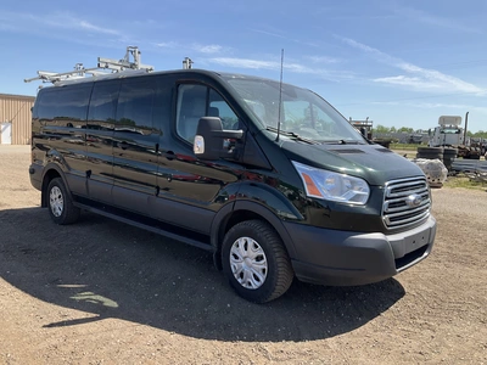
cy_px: 182
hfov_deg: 61.7
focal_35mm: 29
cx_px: 244
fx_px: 408
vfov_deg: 48.2
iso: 25
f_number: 1.8
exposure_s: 1/1144
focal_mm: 3
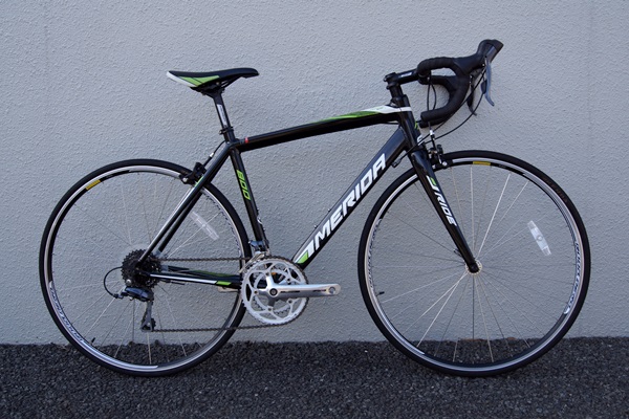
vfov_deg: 36.9
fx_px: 629
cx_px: 314
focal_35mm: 36
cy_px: 210
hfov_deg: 53.1
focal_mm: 24
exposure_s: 1/100
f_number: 6.3
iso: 100
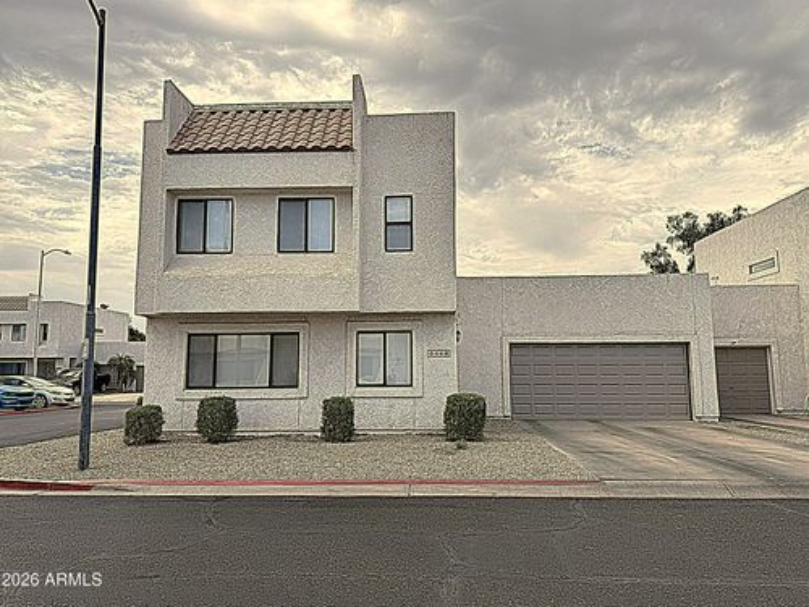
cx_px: 404
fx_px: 561
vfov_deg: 56.8
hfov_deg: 71.6
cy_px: 304
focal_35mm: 24
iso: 80
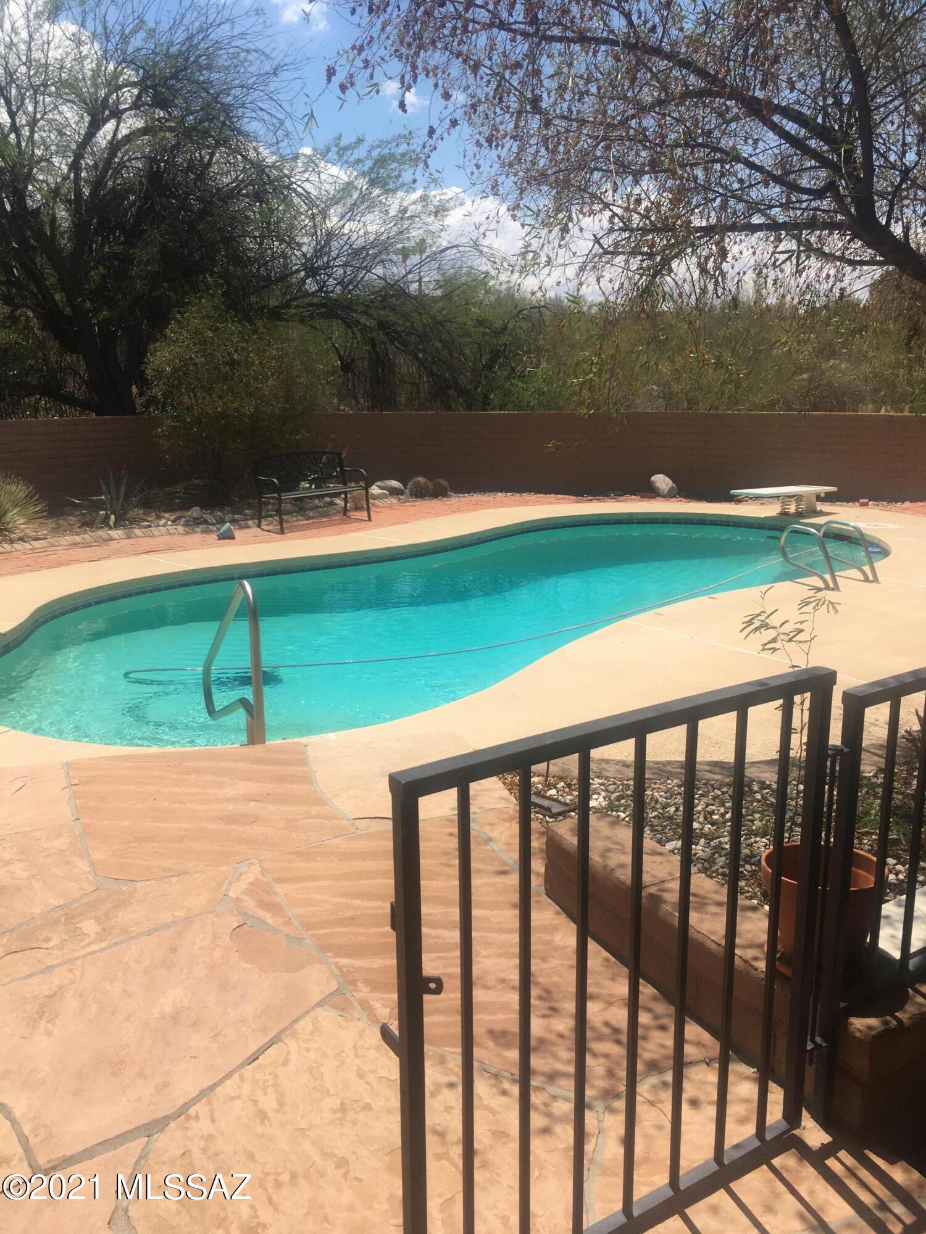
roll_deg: +0.5
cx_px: 463
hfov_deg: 48.2
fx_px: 1034
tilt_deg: -13.6
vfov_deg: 61.7
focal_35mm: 29
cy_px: 617
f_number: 2.2
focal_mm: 4.15
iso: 25
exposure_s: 1/2137
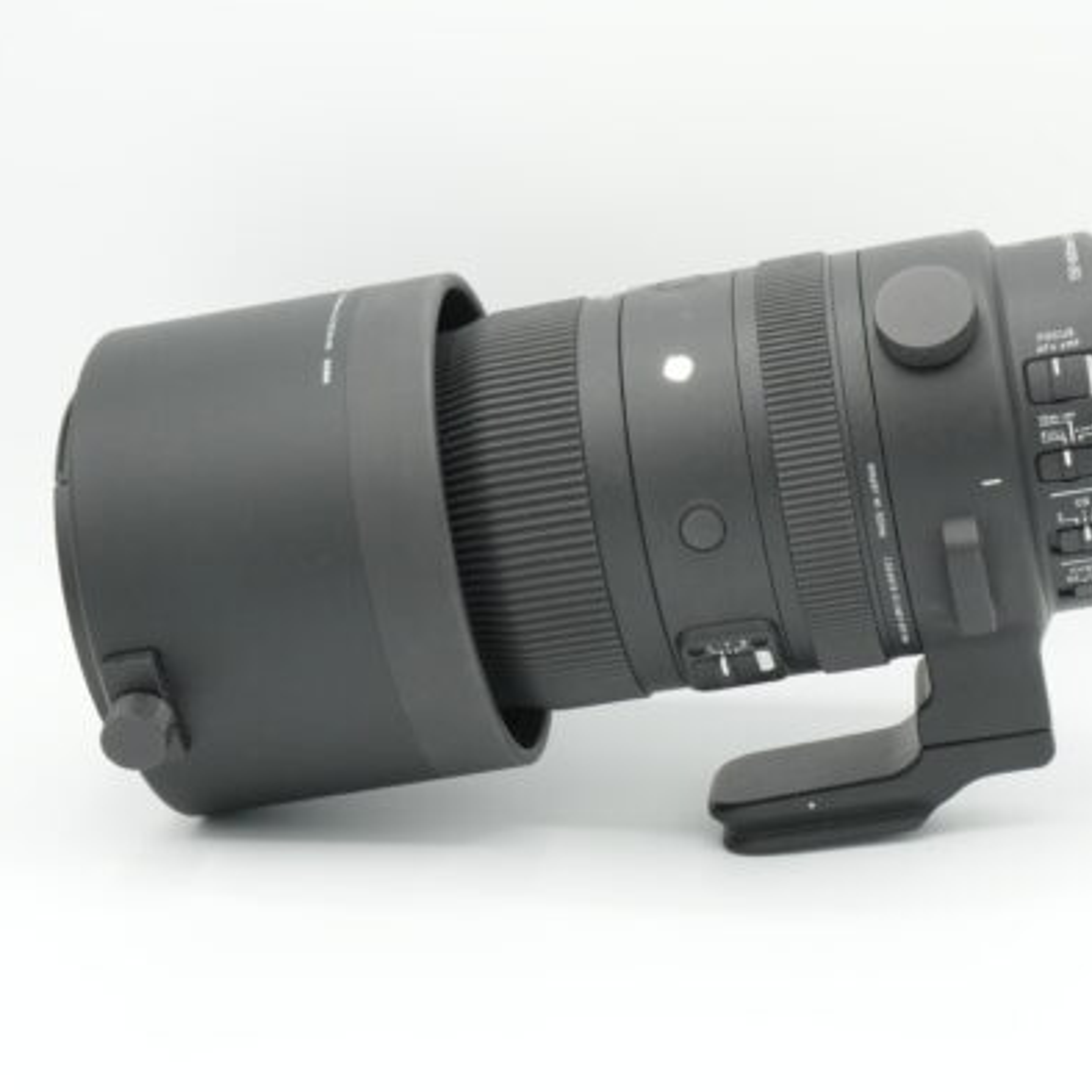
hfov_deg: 21.7
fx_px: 2843
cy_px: 543
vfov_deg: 21.7
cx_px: 668
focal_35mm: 80
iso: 1000
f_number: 16
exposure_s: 1/80
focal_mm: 41
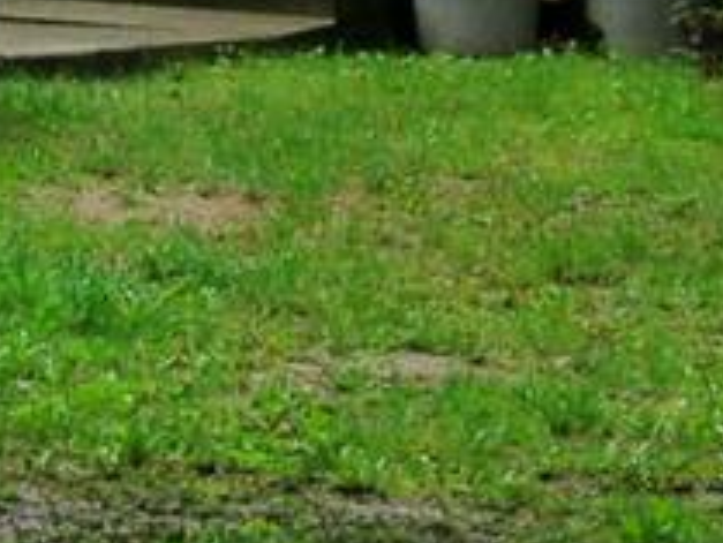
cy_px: -719
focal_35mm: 208
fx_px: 4347
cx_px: 128
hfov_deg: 9.5
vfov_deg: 6.8
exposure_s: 1/80.1
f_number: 4.9
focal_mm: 5.7
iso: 50
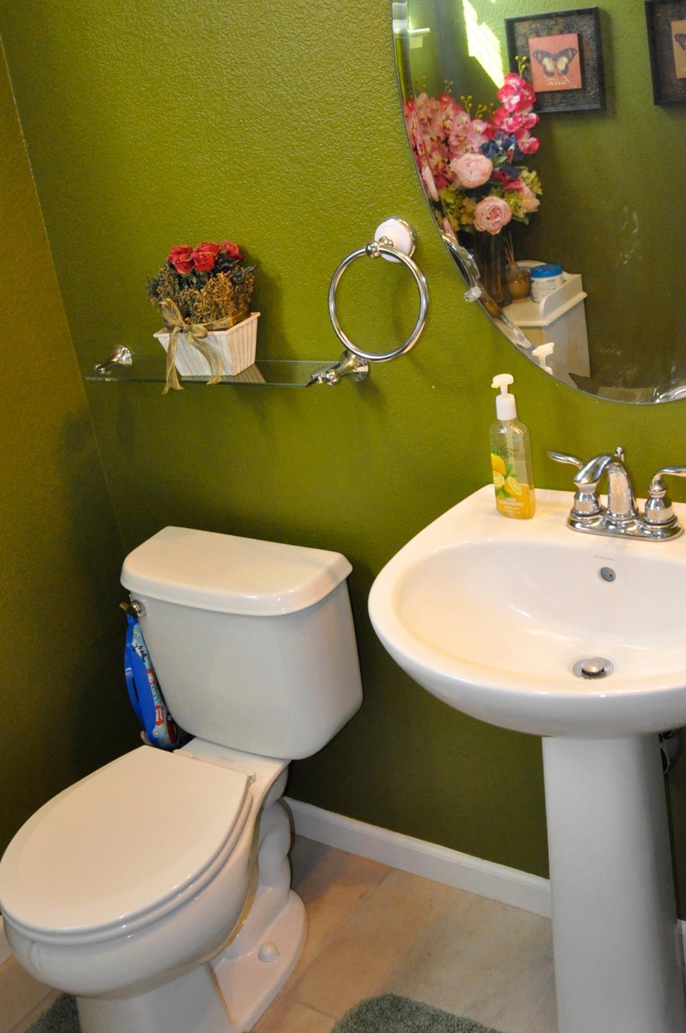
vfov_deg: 52.9
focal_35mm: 36
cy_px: 419
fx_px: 1032
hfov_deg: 36.8
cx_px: 368
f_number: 5
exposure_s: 1/80
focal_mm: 18
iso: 1600
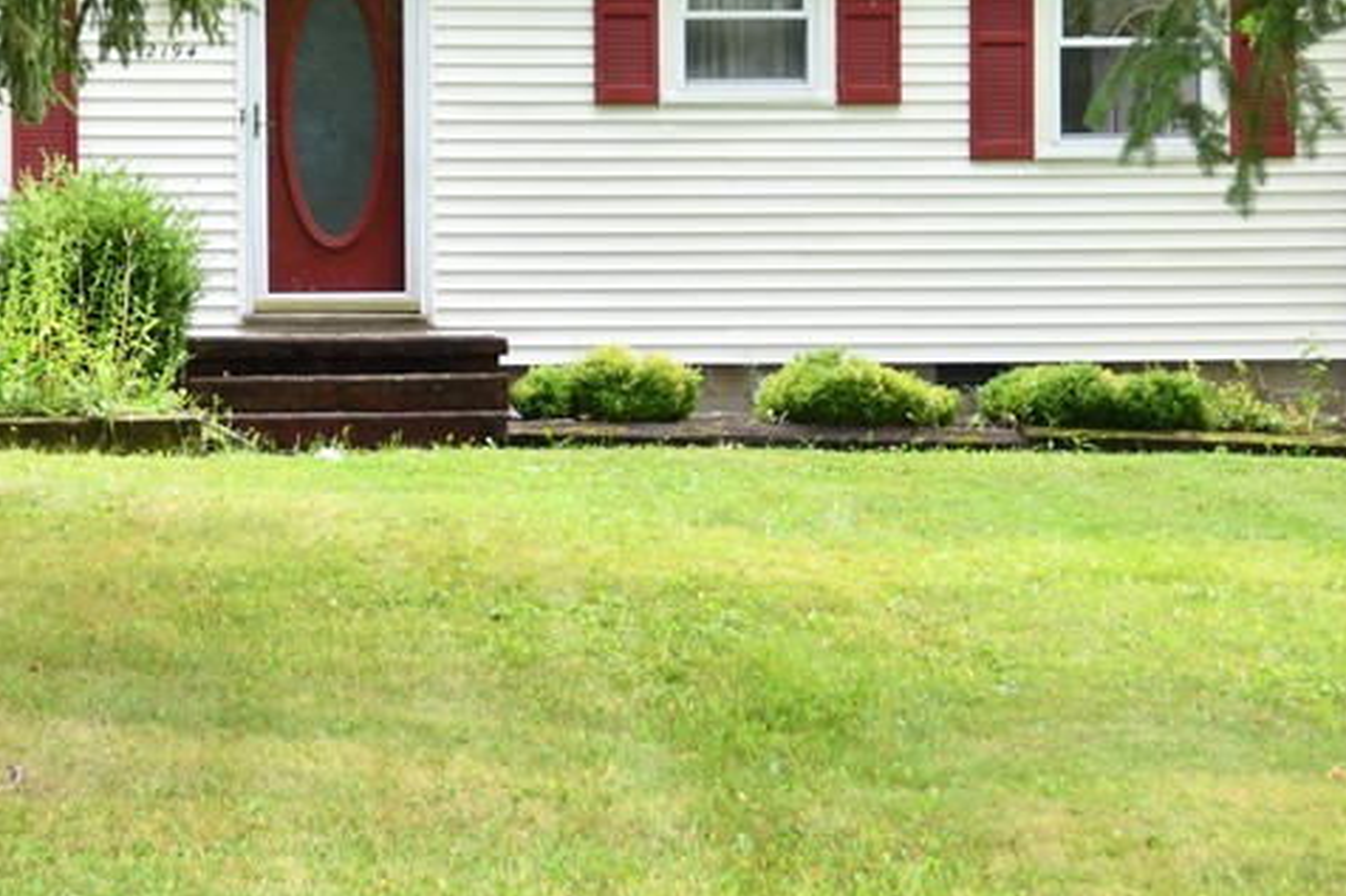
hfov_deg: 15.0
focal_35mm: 137
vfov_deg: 10.0
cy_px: 365
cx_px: 492
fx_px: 5120
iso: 250
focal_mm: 40
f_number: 4
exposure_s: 1/80
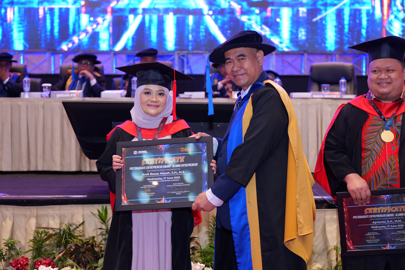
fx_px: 675
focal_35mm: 60
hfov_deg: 33.4
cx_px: 202
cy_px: 135
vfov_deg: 22.6
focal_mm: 60
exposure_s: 1/125
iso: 2500
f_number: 2.8
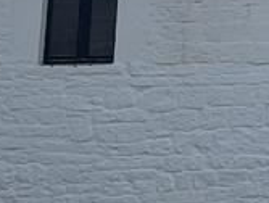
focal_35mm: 159
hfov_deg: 11.6
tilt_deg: +17.7
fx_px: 1238
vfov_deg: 8.6
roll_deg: +0.5
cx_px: 466
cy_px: -280
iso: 25
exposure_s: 1/134
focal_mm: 4.25
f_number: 1.8
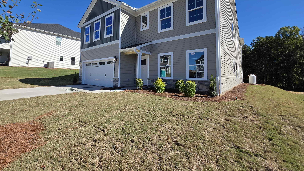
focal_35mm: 15
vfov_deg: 69.8
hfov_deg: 103.0
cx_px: 147
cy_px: 68
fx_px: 121
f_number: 1.9
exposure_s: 1/2614
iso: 40
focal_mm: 2.2
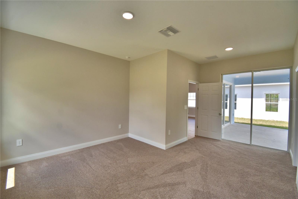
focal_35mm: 15
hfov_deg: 100.4
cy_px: 100
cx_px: 149
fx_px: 124
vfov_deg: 77.3
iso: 200
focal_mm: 10
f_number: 4.5
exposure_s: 1/400
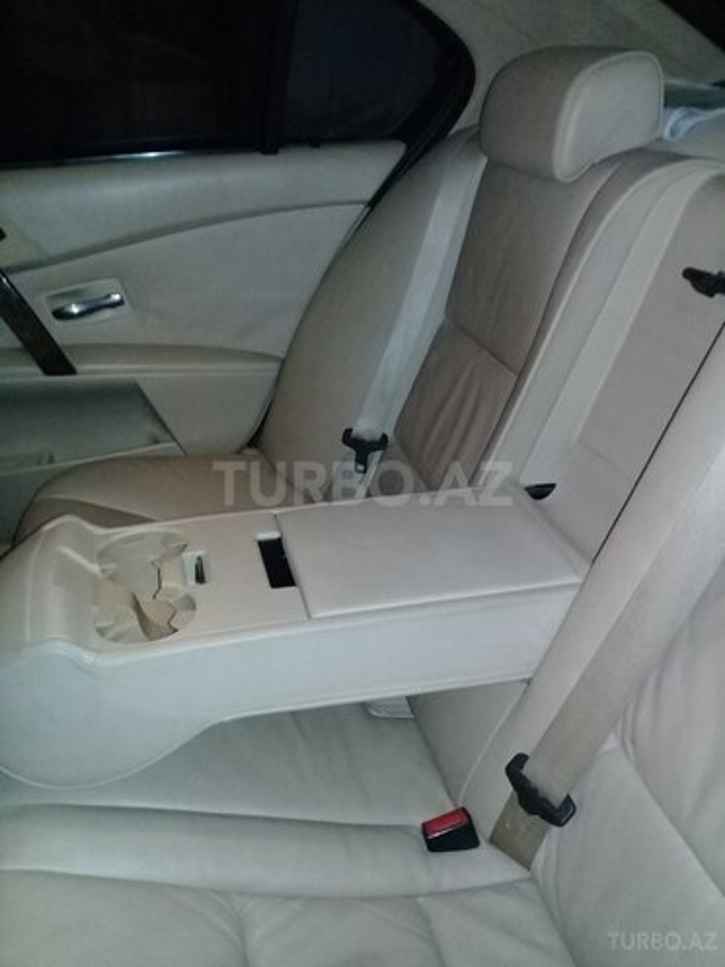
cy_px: 484
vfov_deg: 58.4
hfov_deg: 45.4
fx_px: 866
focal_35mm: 31
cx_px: 362
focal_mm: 3.3
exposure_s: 1/33
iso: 400
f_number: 2.2
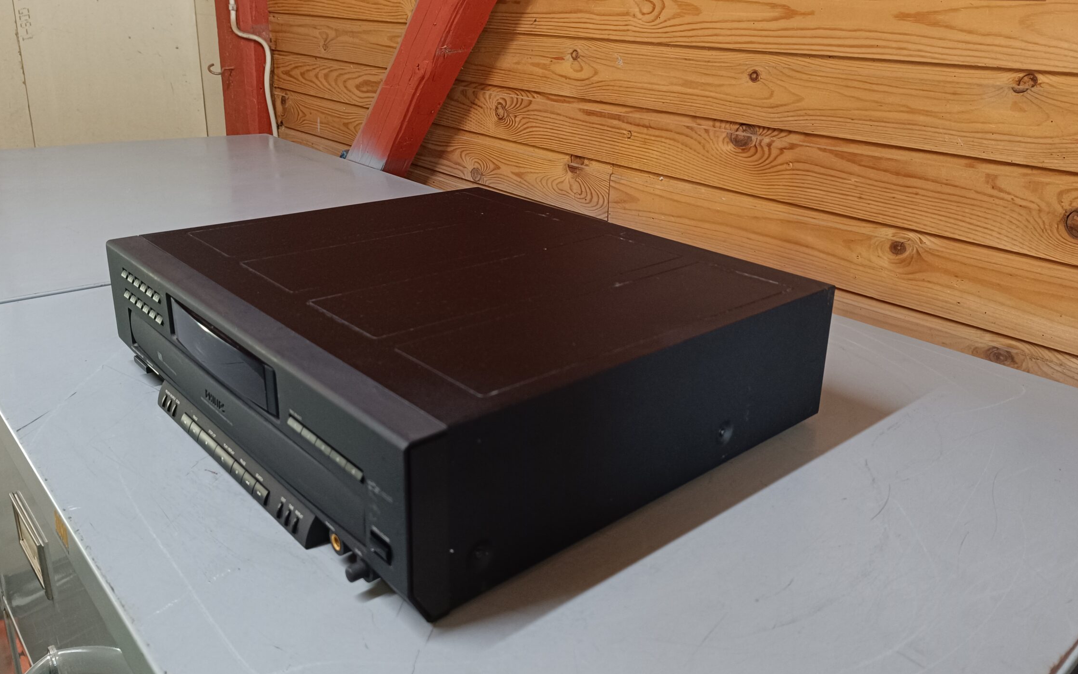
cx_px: 542
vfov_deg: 43.0
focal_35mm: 29
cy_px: 284
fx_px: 852
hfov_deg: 64.6
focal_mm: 5.59
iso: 635
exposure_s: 1/33.3
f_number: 1.88
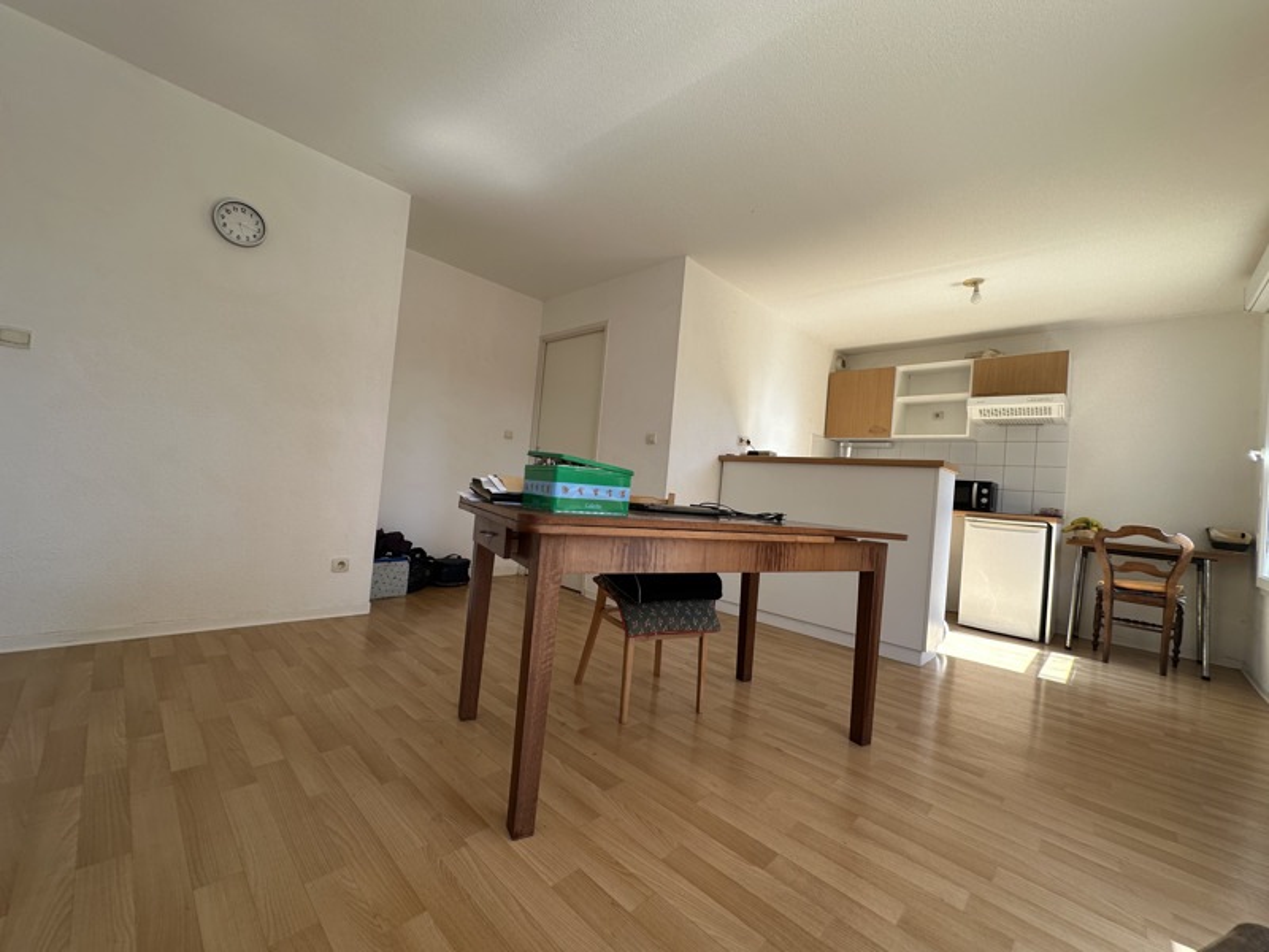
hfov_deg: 102.1
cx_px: 634
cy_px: 476
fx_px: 513
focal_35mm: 14
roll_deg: -4.9
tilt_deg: +2.3
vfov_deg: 85.7
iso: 50
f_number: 2.2
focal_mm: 2.22
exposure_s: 1/99
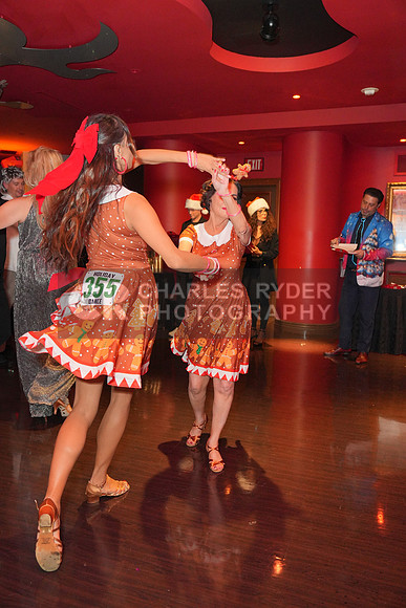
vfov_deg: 60.3
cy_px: 304
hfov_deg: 42.3
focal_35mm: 31
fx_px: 524
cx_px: 203
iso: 4000
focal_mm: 31
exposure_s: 1/200
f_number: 4
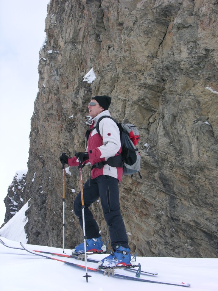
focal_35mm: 58
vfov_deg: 33.2
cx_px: 109
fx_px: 487
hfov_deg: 25.2
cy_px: 146
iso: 50
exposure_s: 1/277
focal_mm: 14.7
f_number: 5.6
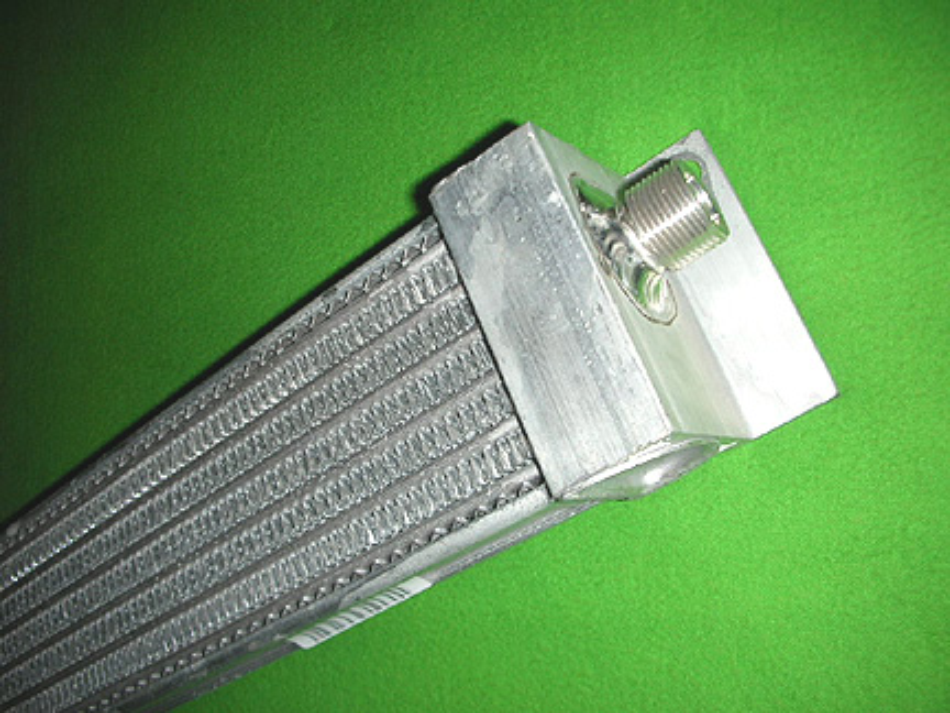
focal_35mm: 35
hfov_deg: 52.6
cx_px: 475
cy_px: 356
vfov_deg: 40.7
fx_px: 961
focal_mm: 5.8
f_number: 8.5
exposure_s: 1/60.1
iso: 50
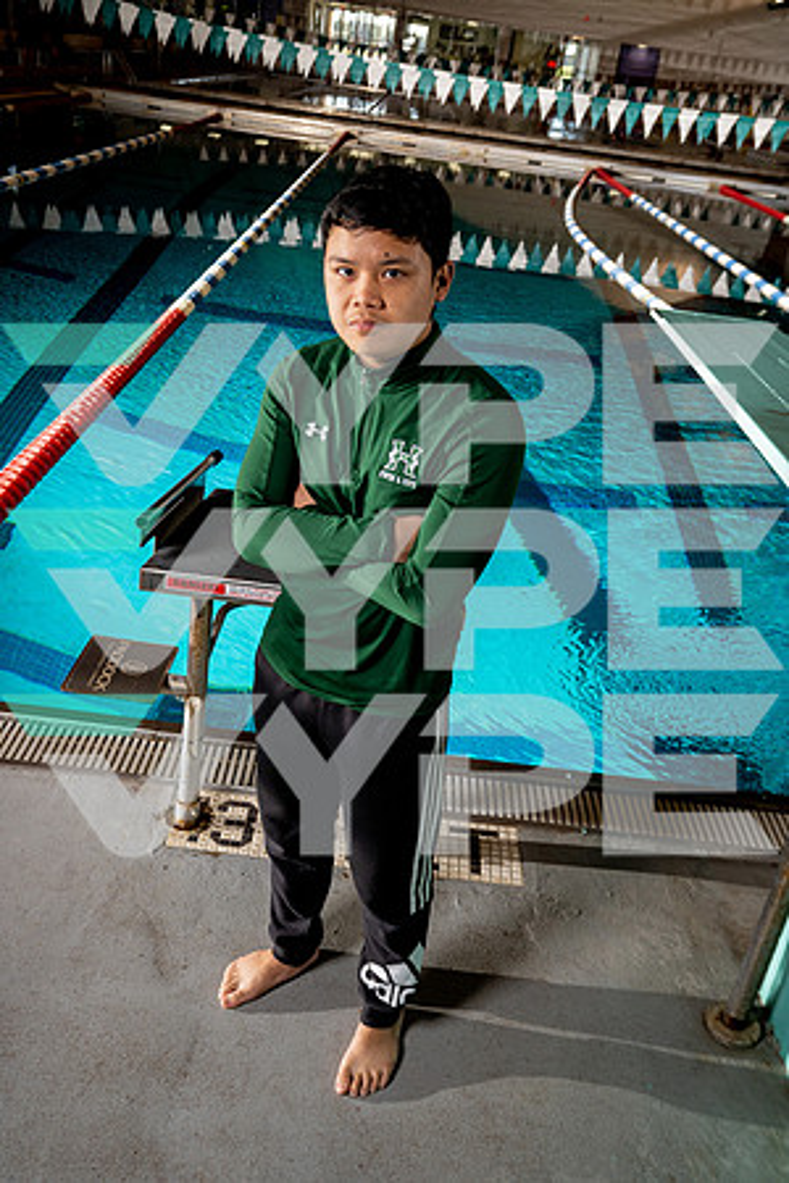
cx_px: 394
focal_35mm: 33
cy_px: 592
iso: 500
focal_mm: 33
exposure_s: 1/250
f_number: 5.6
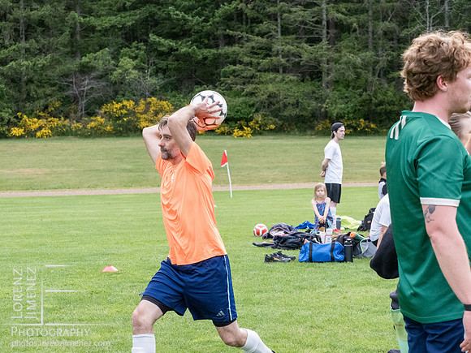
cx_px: 236
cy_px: 176
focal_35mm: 104
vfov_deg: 14.2
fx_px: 1415
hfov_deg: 18.9
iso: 2500
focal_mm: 52
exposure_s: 1/1250
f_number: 5.6
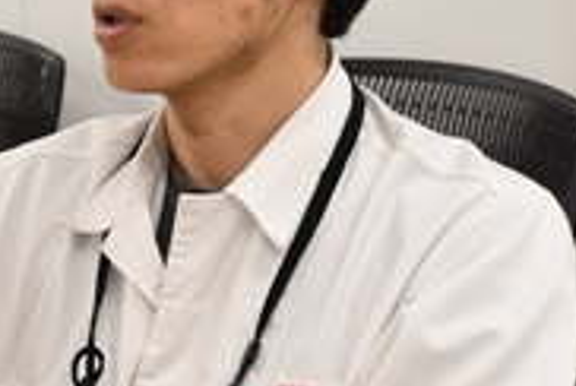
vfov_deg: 8.7
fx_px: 2532
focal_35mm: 158
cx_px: 168
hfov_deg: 12.9
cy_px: 54
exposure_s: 1/30
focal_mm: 48
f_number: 5.3
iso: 560
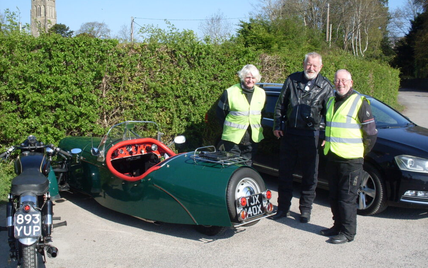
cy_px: 147
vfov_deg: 31.2
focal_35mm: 41
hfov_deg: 48.2
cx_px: 217
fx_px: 478
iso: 80
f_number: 8.4
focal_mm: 6.3
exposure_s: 1/180
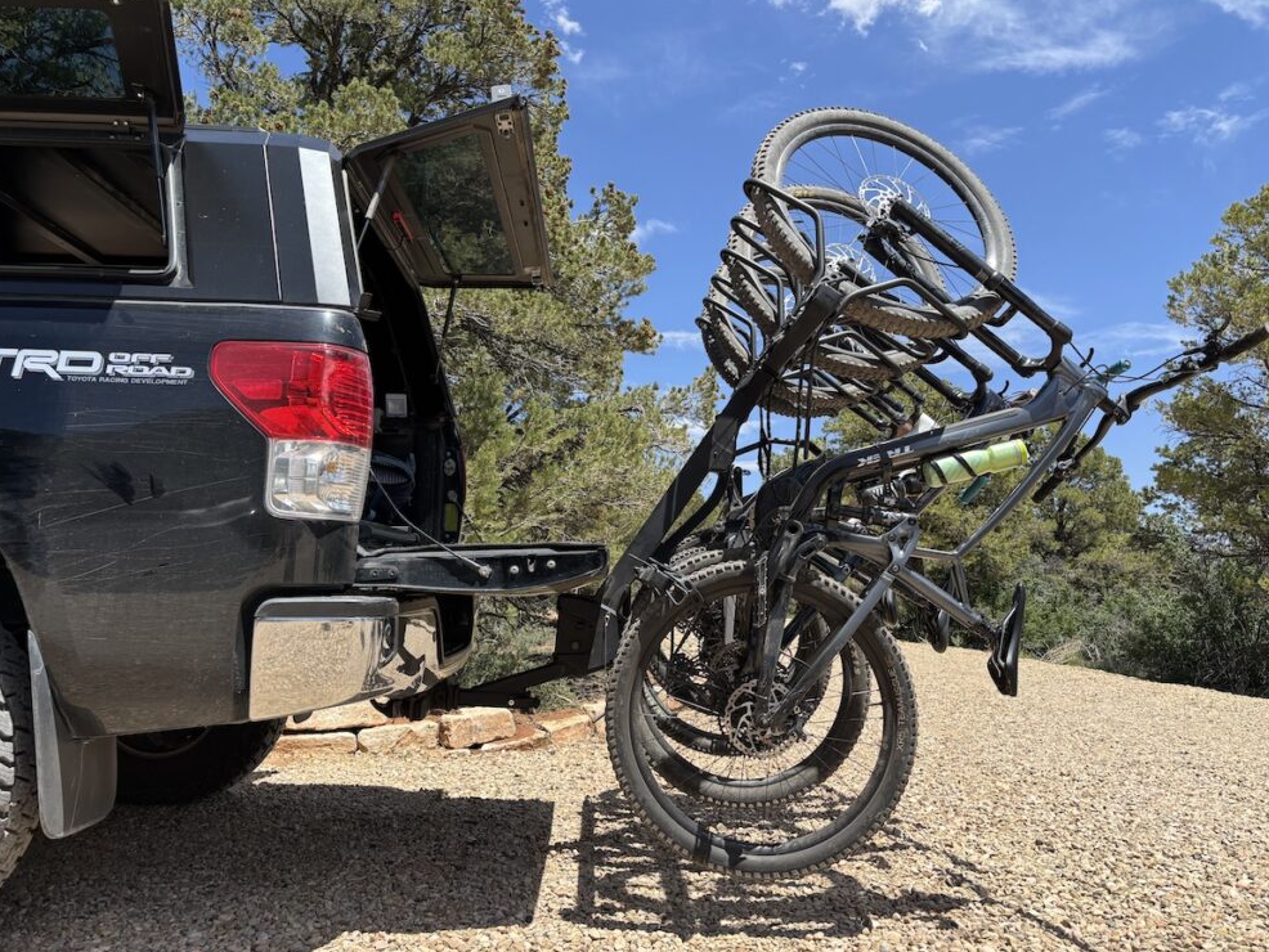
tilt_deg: +7.6
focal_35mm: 27
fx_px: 990
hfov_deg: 65.3
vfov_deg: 51.4
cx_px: 631
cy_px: 467
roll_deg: +1.8
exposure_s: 1/1751
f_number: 1.6
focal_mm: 5.96
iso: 50
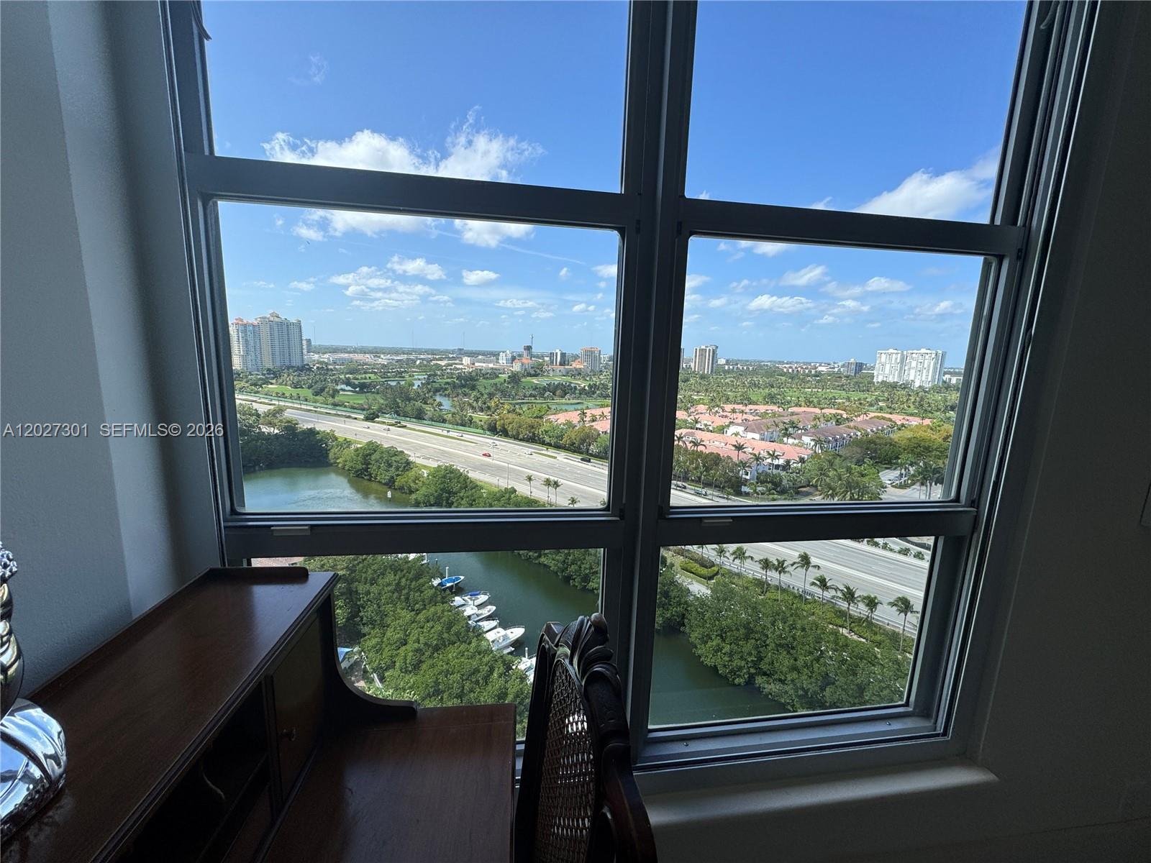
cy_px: 432
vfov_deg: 85.7
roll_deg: -2.5
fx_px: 466
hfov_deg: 102.1
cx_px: 576
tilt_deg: -9.1
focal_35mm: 14
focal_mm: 2.22
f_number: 2.2
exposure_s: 1/858
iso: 50
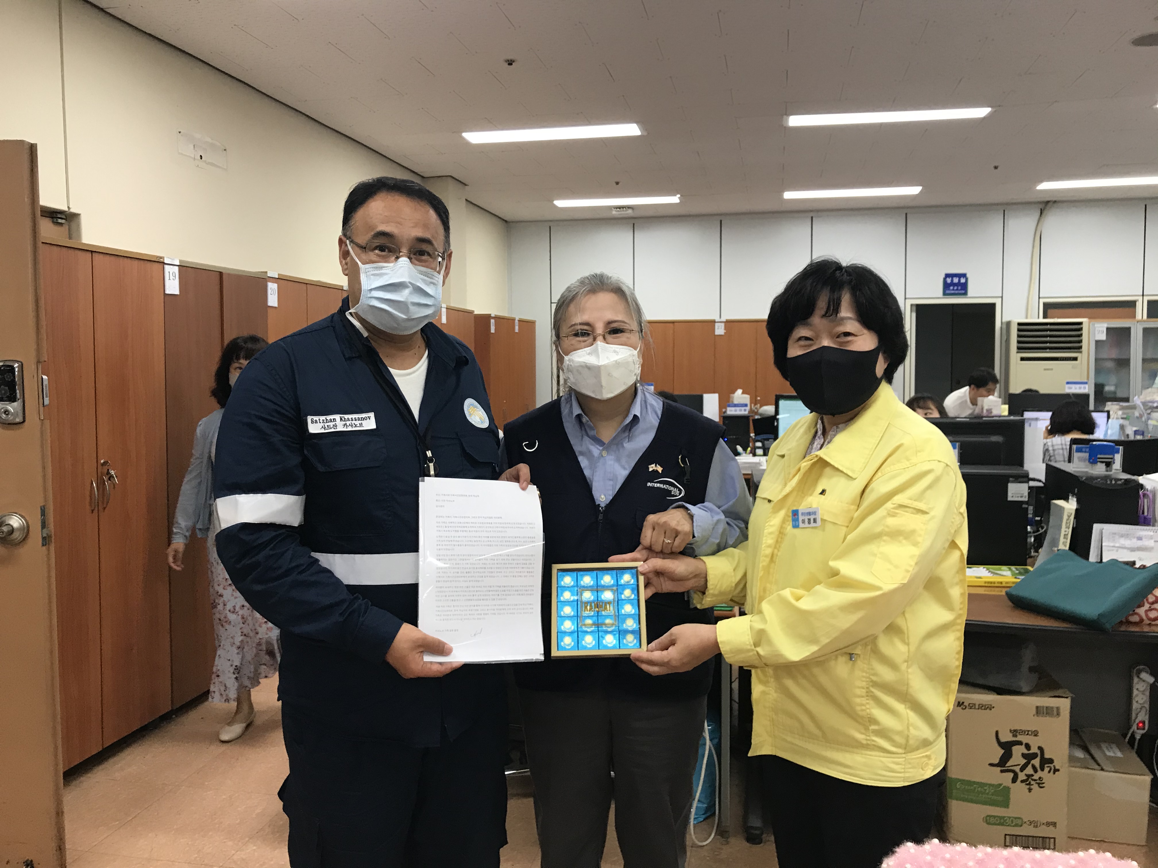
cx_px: 579
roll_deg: +0.2
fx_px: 937
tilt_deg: -3.9
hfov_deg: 63.4
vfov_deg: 49.7
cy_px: 434
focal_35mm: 28
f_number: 1.8
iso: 25
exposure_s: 1/30
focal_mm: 3.99
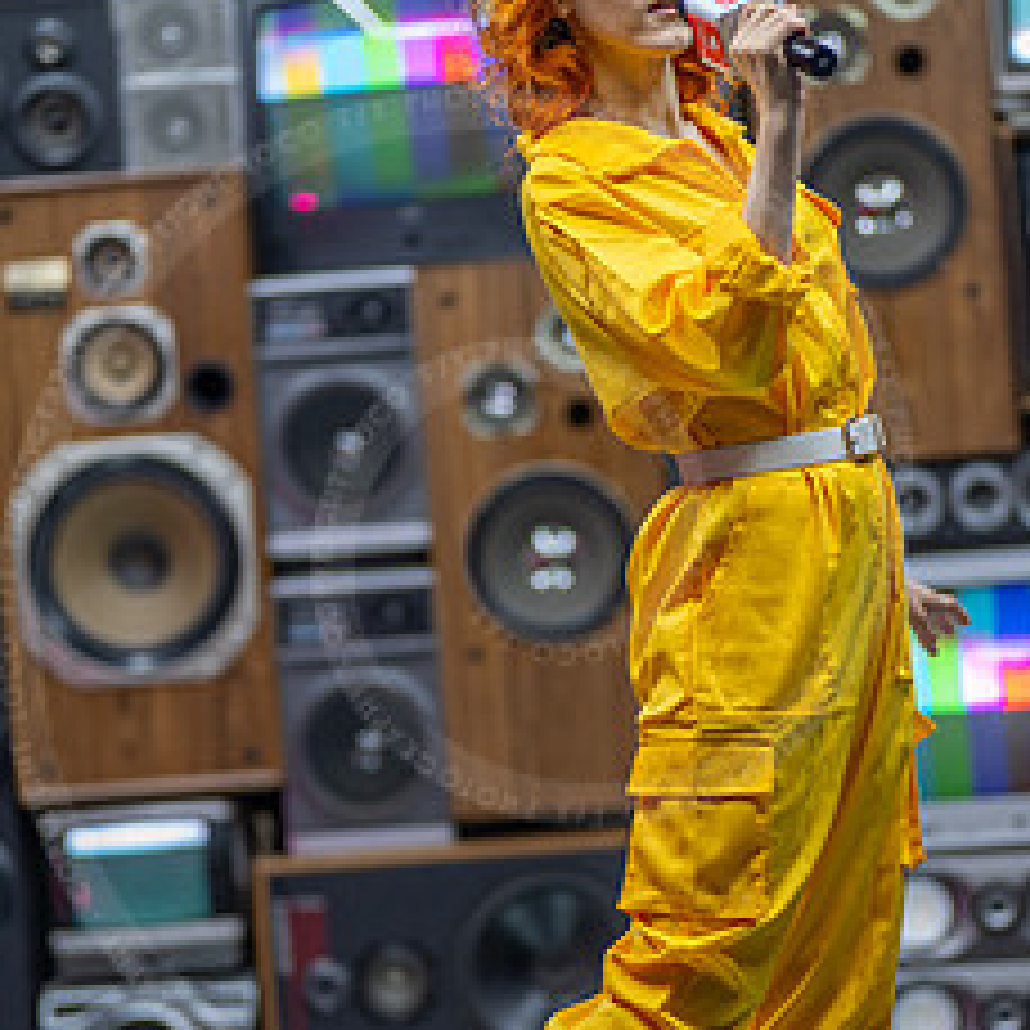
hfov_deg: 12.3
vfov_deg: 12.3
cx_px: 603
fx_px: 4780
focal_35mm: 142
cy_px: 634
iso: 800
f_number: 1.2
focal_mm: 85
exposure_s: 1/250
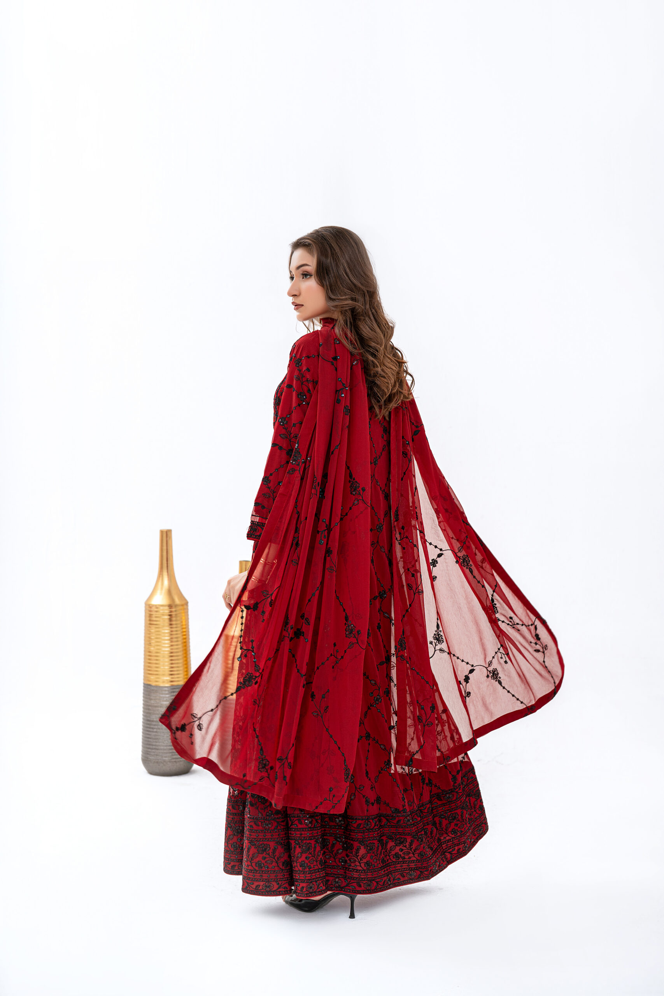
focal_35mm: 50
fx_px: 1383
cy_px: 498
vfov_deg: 39.6
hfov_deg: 27.0
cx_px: 332
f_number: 3.5
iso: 80
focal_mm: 50
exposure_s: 1/200
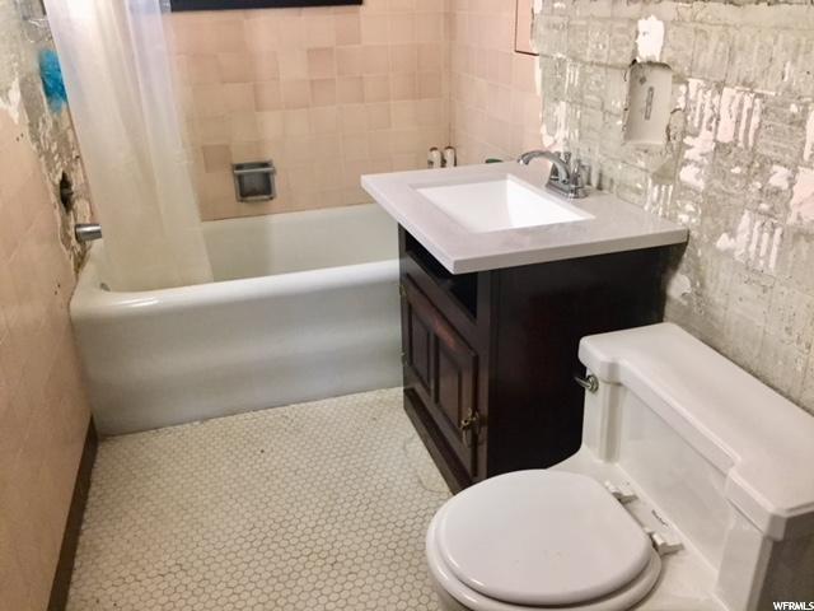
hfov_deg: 61.7
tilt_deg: -26.3
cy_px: 306
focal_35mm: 29
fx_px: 682
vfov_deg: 48.2
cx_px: 407
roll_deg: +1.0
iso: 250
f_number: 2.2
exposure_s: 1/30
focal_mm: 4.15
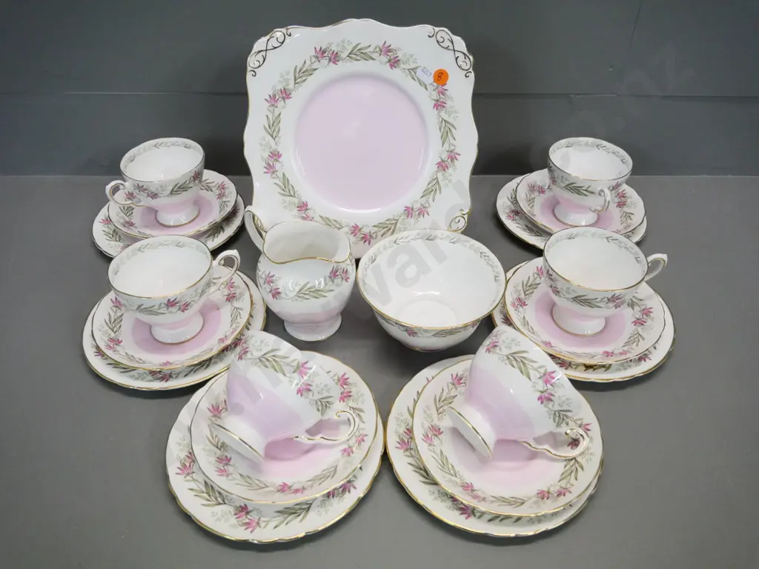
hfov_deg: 63.4
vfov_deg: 49.7
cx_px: 380
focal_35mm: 28
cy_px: 284
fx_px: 614
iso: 3200
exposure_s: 1/200
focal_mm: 14
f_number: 5
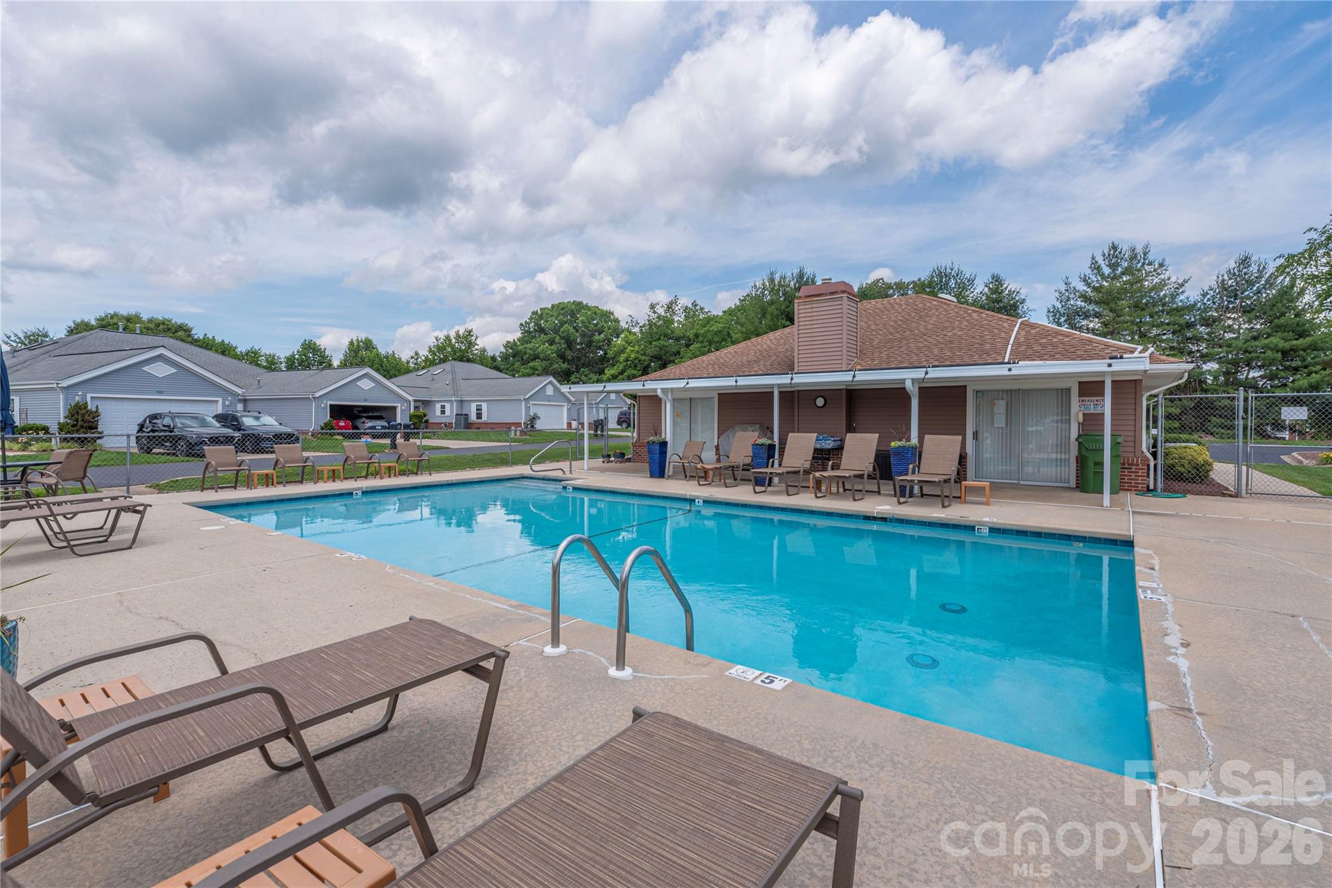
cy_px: 444
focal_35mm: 16
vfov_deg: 73.8
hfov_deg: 96.7
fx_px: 592
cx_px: 666
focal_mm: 16
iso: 320
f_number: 8
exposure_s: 1/4000
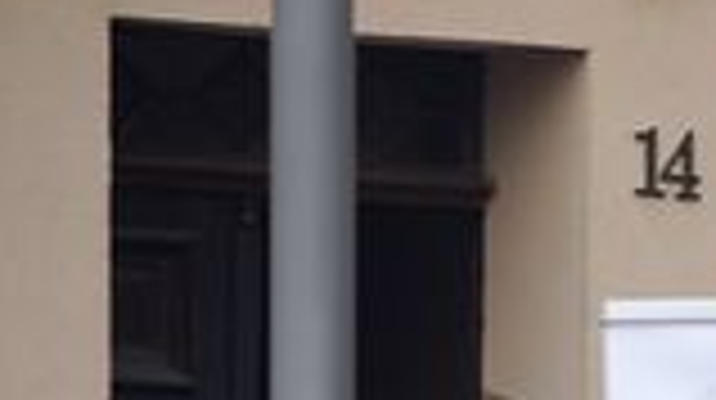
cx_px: 1828
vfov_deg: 1.4
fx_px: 16703
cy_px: 1099
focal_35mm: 881
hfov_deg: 2.4
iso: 200
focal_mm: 105
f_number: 5.6
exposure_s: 1/160
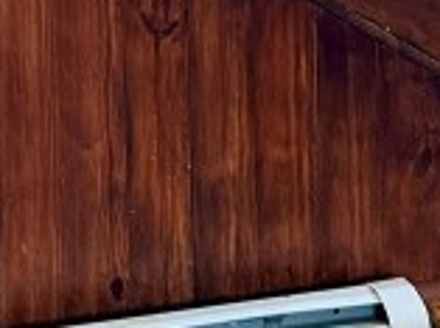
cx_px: -149
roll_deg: +0.6
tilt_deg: -3.0
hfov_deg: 12.2
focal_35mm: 157
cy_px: -603
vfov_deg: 8.2
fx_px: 1991
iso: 250
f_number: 1.78
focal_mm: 6.76
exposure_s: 1/60
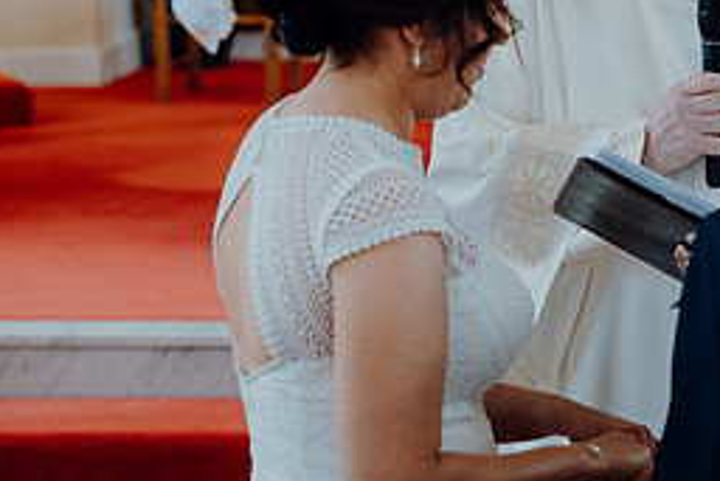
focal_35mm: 127
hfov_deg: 15.7
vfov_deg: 10.8
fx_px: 2541
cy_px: 136
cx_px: 762
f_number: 2.8
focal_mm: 56
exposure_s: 1/200
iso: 500
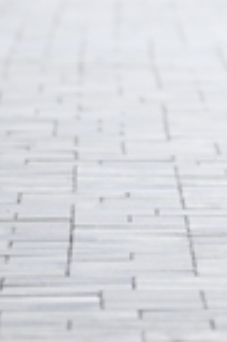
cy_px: -67
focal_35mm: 804
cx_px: 455
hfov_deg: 1.7
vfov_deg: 2.6
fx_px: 7623
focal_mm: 200
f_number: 2.8
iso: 800
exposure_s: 1/2000
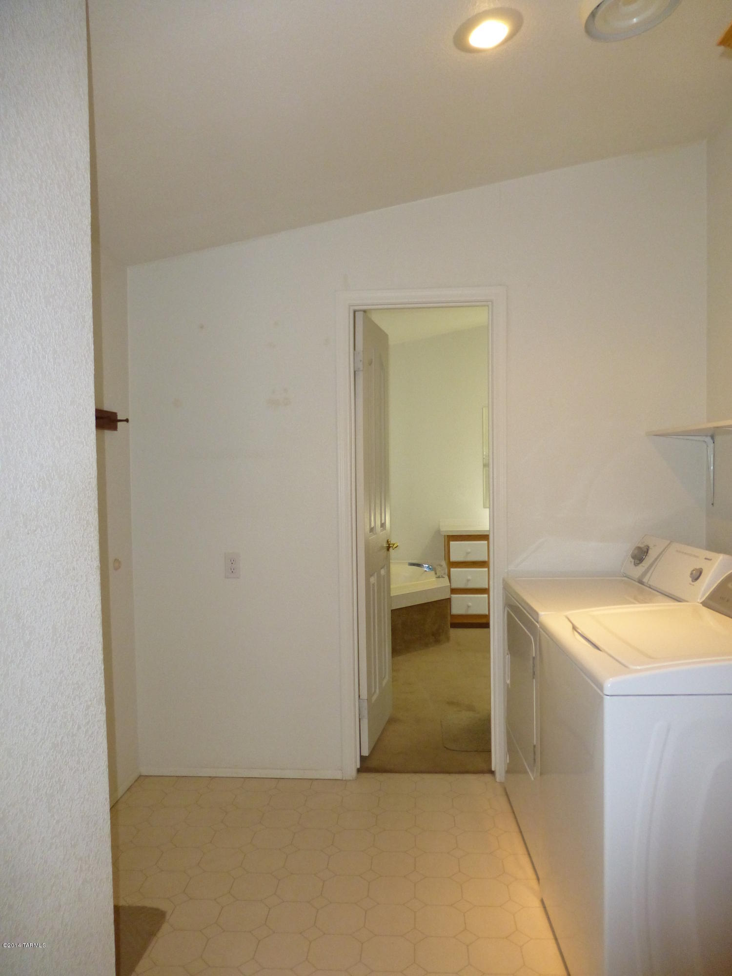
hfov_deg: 56.8
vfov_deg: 71.6
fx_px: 677
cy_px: 488
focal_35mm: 24
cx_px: 366
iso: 400
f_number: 3.3
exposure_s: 1/60
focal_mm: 4.3
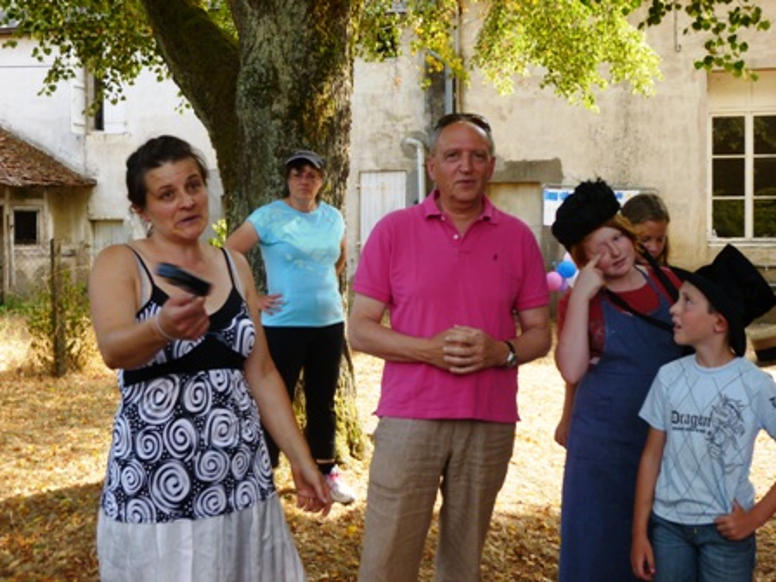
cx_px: 388
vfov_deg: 30.3
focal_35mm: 48
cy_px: 291
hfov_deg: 39.7
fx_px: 1076
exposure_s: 1/80
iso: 100
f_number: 4
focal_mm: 8.6
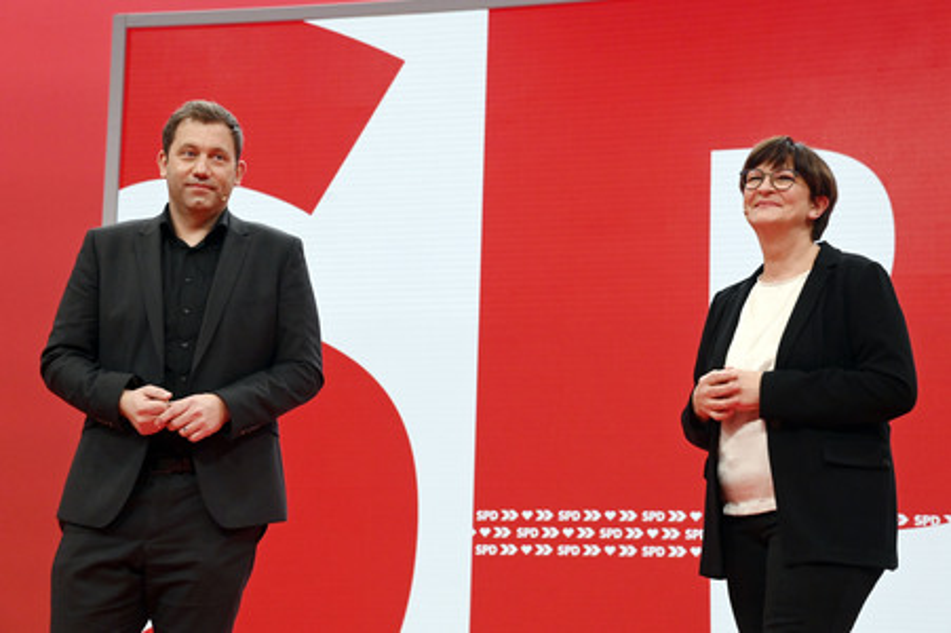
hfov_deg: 28.1
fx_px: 1901
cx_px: 476
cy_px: 316
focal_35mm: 72
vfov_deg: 18.9
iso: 5000
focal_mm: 72
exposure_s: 1/640
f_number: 5.6
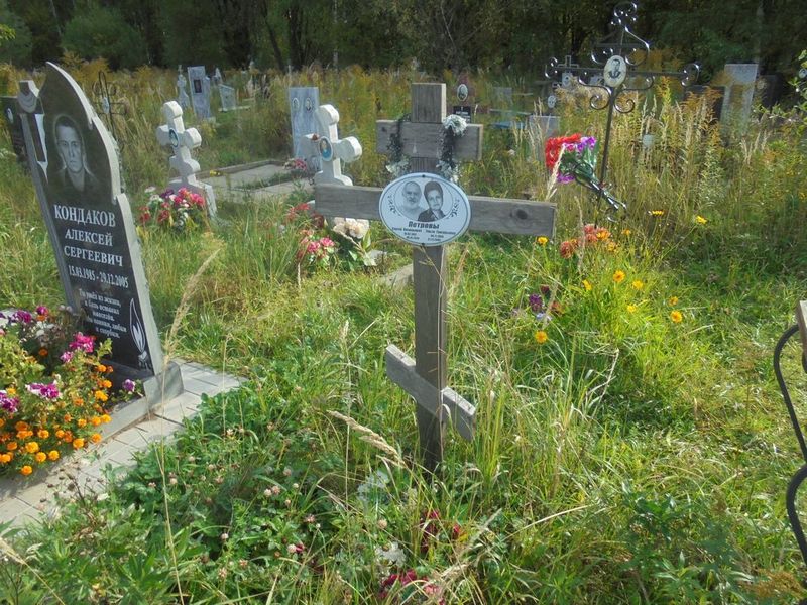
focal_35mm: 26
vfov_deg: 53.1
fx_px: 606
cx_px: 404
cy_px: 302
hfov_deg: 67.3
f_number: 3.5
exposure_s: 1/320
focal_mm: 4.6
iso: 100
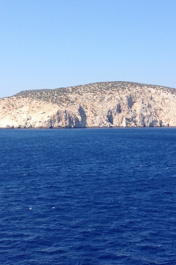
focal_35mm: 77
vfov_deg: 26.3
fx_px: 565
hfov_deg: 17.7
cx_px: 84
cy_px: 103
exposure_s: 1/1493
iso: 50
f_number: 2.4
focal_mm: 4.28
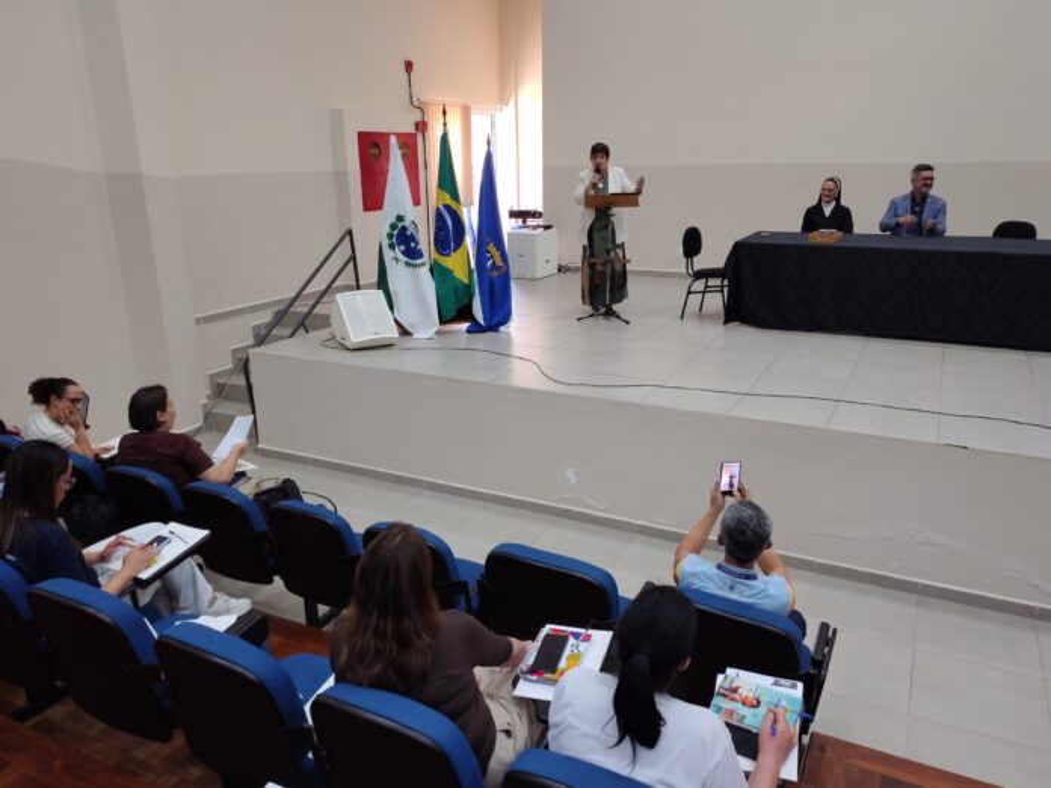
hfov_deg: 69.4
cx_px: 526
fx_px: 759
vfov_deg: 54.9
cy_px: 394
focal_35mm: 25
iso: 471
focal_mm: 4.71
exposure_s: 1/60
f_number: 1.7
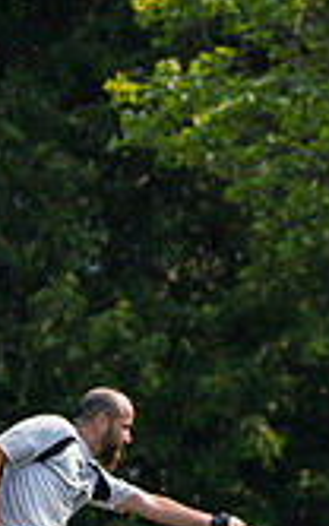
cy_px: 525
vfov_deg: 1.5
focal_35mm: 1382
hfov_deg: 1.0
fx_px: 19792
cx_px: 549
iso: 400
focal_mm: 200
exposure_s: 1/5000
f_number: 2.8
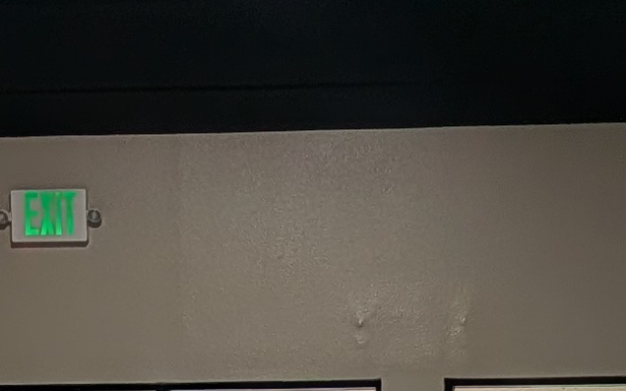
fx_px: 2729
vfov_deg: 7.1
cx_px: 315
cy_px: 1282
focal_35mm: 160
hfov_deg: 13.1
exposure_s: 1/60
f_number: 1.7
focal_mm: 4.53
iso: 26
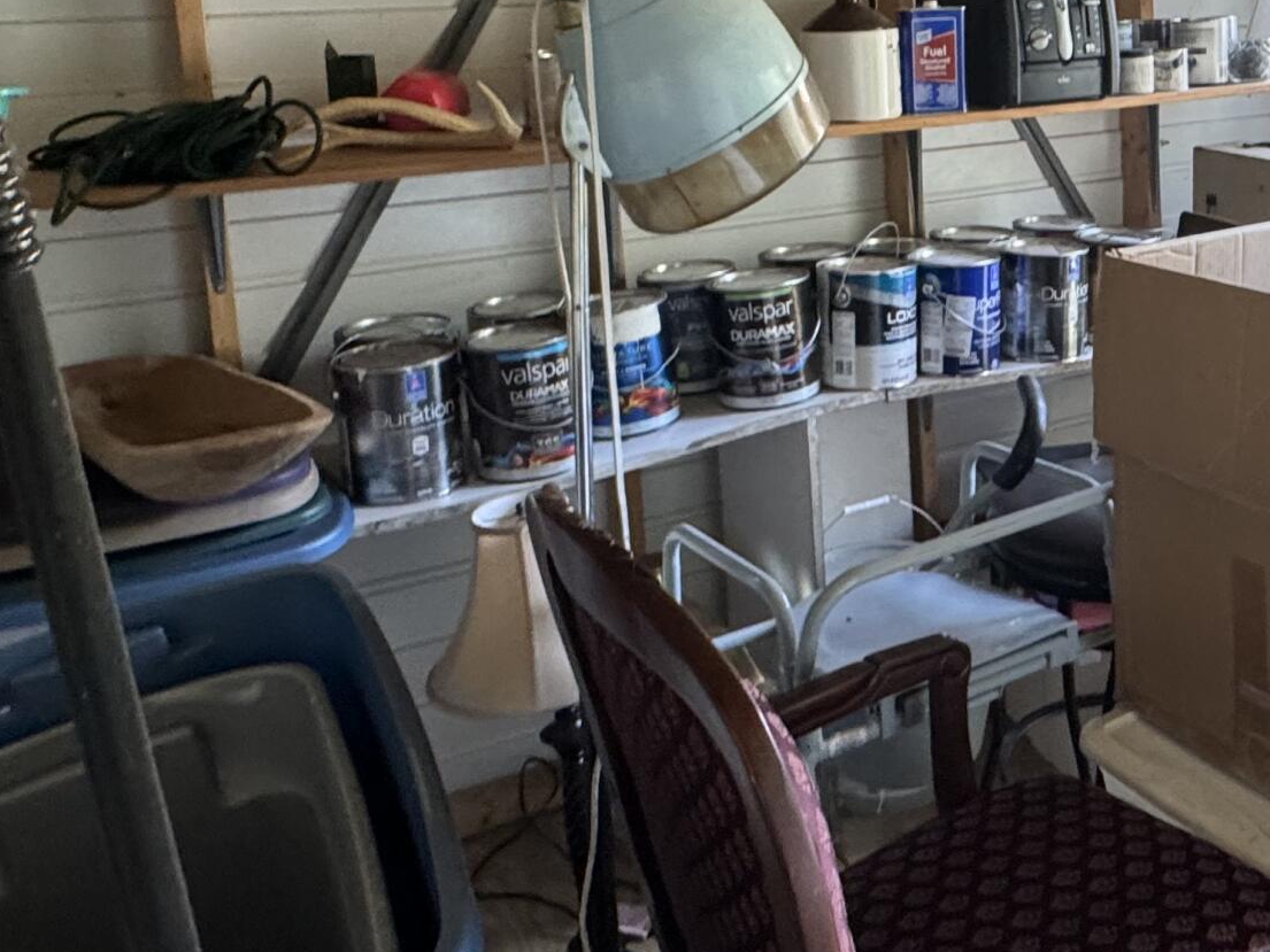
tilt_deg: -6.9
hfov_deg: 47.2
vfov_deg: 36.2
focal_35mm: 38
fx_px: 1394
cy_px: 164
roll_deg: +2.5
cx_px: 953
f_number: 2.2
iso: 320
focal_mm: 2.22
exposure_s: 1/60
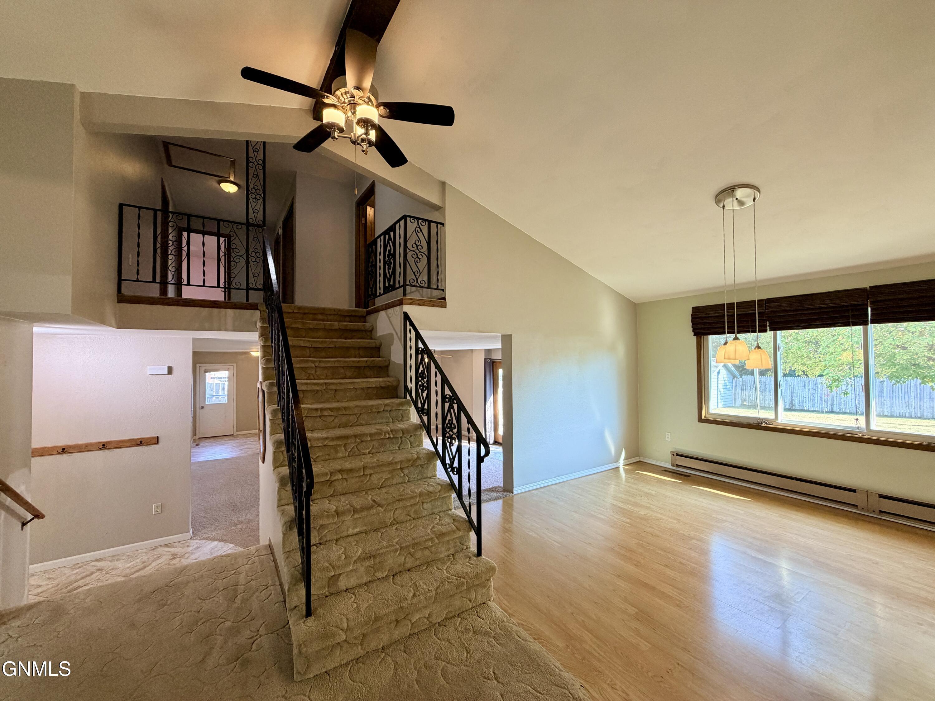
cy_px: 350
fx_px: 378
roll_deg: +1.2
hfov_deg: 102.1
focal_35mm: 14
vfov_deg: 85.7
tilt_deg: +1.4
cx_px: 468
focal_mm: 2.22
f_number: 2.2
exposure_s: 1/60
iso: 200
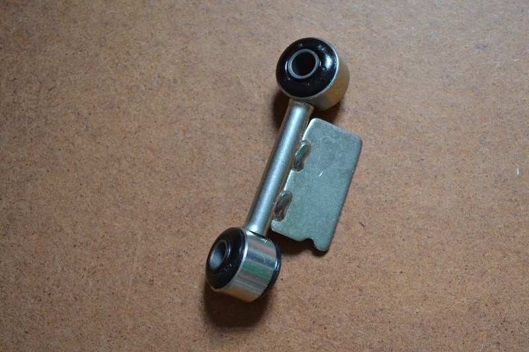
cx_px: 264
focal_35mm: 69
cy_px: 176
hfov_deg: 29.2
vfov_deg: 19.7
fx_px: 1014
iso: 400
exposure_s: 1/15
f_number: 5.3
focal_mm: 46
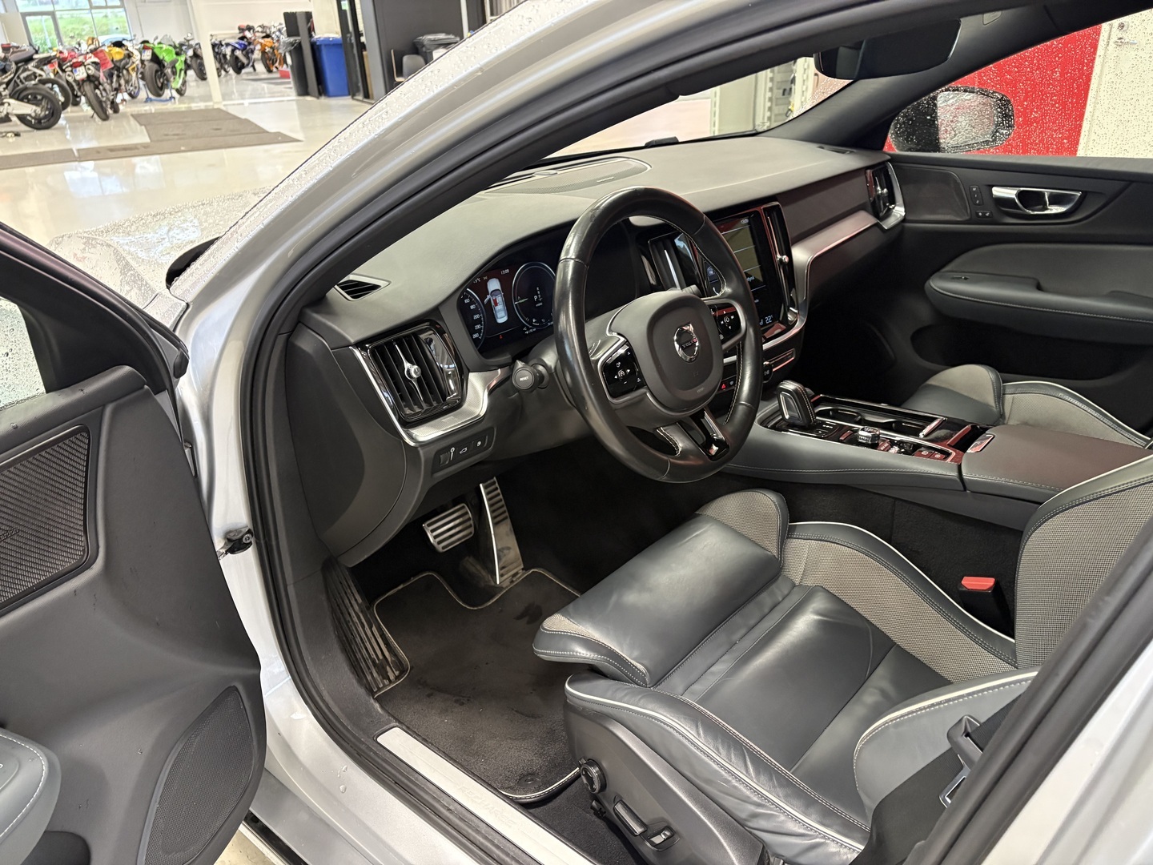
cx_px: 576
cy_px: 432
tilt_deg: -26.4
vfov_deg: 53.1
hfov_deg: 67.3
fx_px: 866
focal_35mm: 26
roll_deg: +2.6
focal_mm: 5.96
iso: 400
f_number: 1.6
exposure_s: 1/50
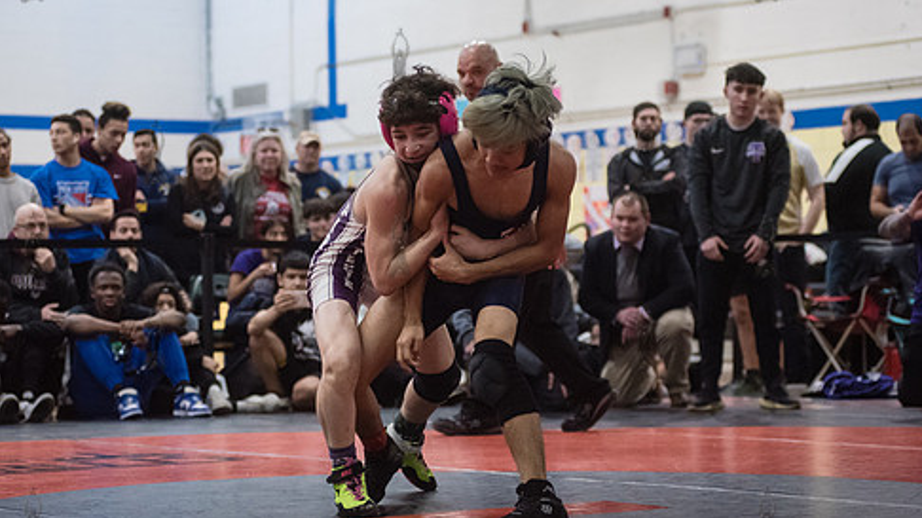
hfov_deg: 21.4
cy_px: 244
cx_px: 398
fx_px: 2444
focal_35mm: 100
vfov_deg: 12.1
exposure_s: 1/500
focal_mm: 80
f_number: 3.5
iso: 8000
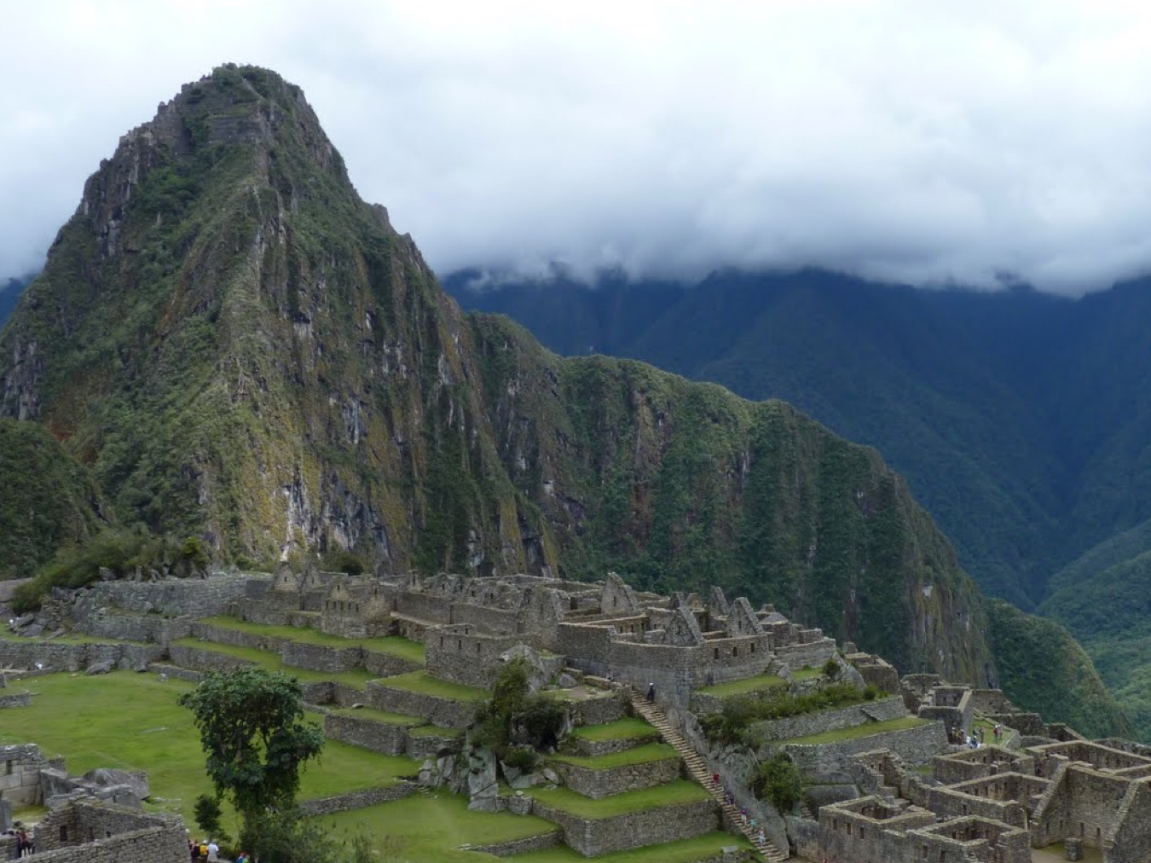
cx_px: 719
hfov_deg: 42.6
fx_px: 1463
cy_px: 503
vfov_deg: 32.8
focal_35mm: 44
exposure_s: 1/250
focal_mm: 5.1
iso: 80
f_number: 5
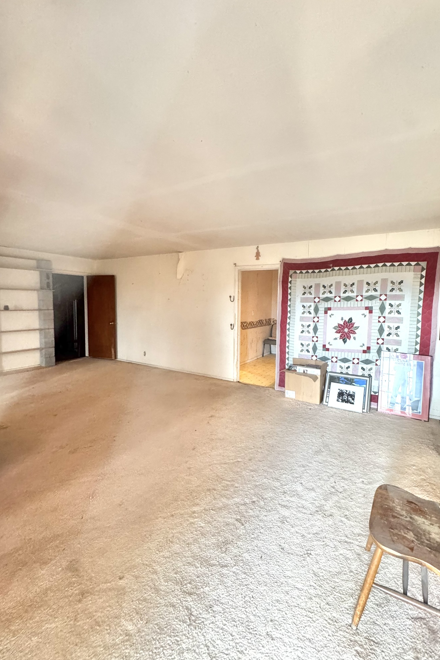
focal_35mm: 15
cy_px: 321
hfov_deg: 77.0
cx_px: 247
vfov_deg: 100.4
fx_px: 275
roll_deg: -1.0
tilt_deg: -2.9
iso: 400
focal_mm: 2.22
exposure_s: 1/60
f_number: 2.2
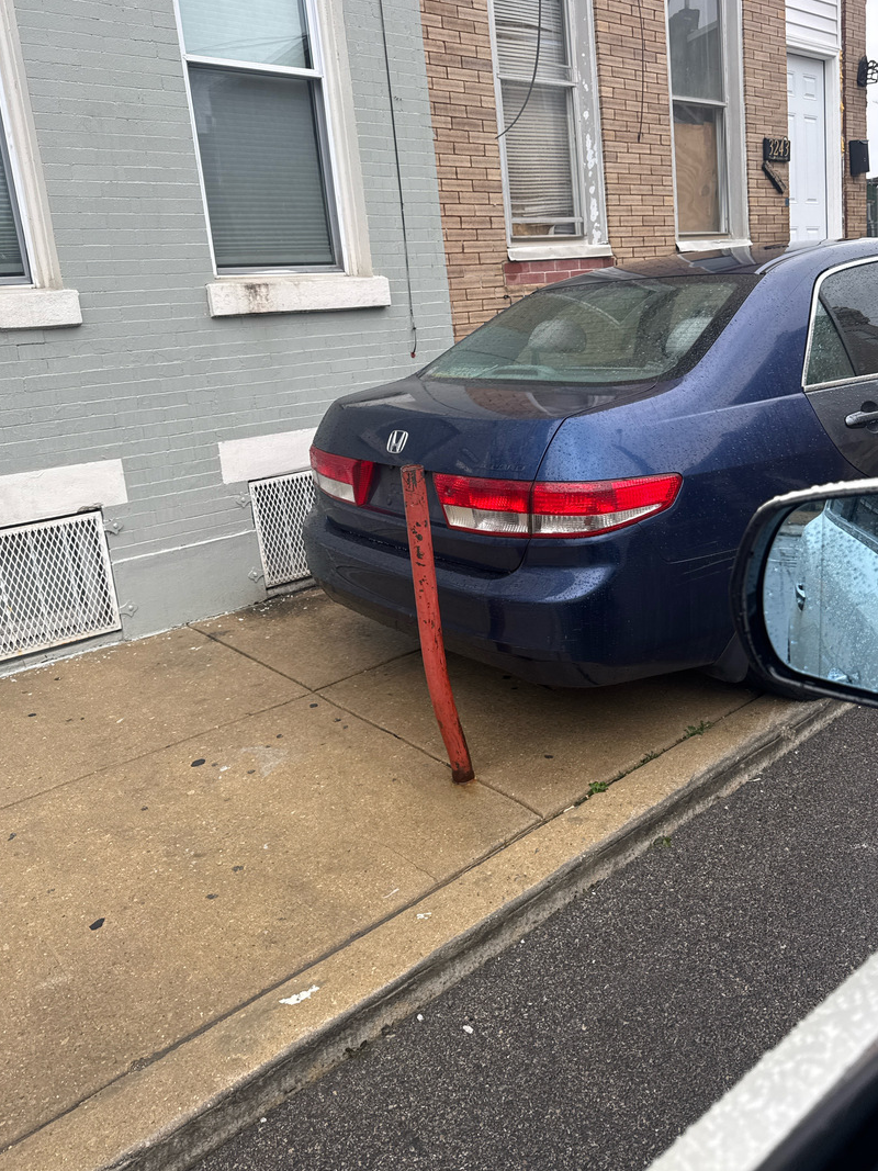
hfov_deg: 51.3
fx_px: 913
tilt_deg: -11.4
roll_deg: +5.8
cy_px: 522
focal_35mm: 27
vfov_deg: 65.2
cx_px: 477
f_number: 1.78
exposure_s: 1/442
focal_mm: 6.76
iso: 80
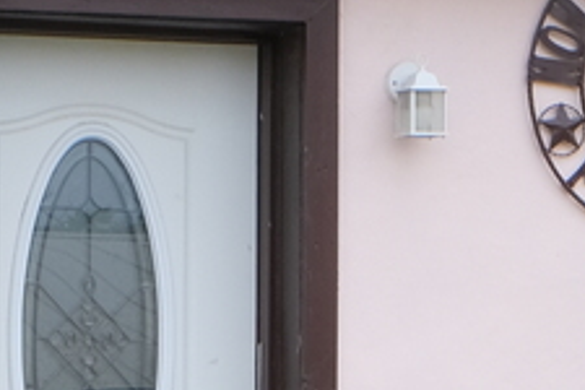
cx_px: -432
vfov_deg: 4.2
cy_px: 554
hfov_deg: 6.2
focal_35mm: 324
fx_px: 5265
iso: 320
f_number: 8
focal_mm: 30.2
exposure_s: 1/450
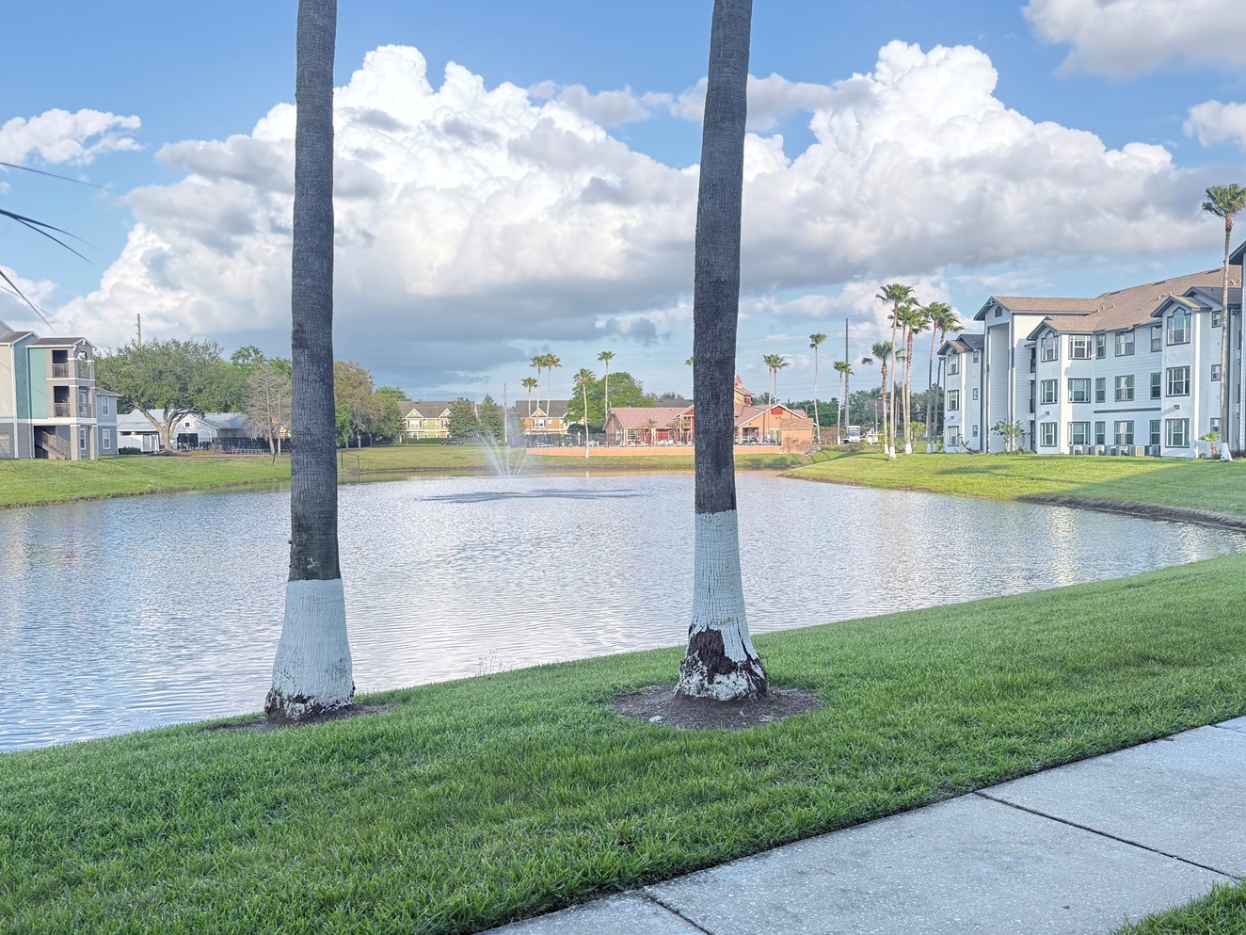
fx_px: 1044
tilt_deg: -1.7
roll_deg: +0.8
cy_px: 488
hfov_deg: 61.6
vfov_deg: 48.2
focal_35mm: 29
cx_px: 667
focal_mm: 6.76
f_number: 1.78
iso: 100
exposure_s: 1/654
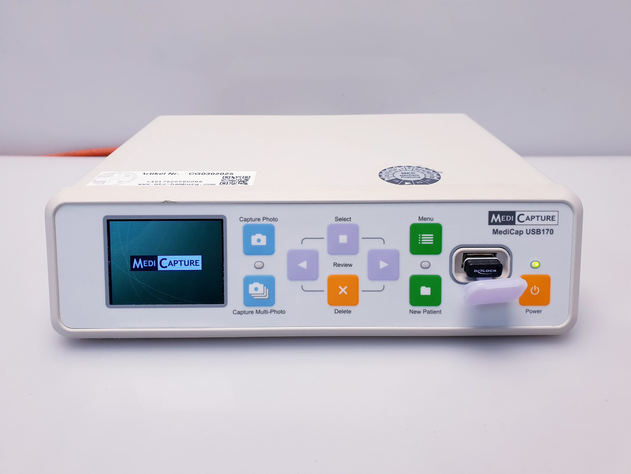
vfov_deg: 53.1
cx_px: 316
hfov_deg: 67.3
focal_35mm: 26
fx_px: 474
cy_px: 237
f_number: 2.4
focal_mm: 4.3
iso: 80
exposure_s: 1/100
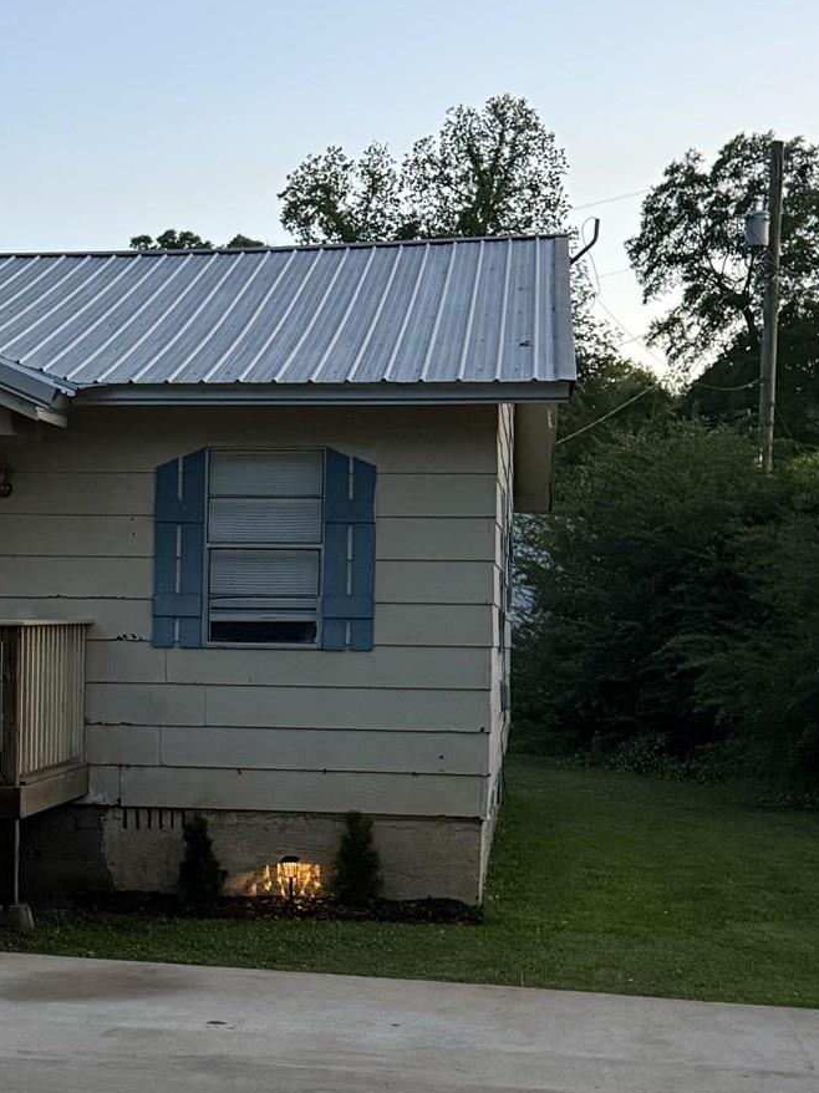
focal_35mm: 63
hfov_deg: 23.0
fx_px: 1988
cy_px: 752
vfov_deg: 30.4
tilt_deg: -2.3
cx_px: 197
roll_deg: -1.4
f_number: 1.78
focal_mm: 6.76
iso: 500
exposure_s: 1/60
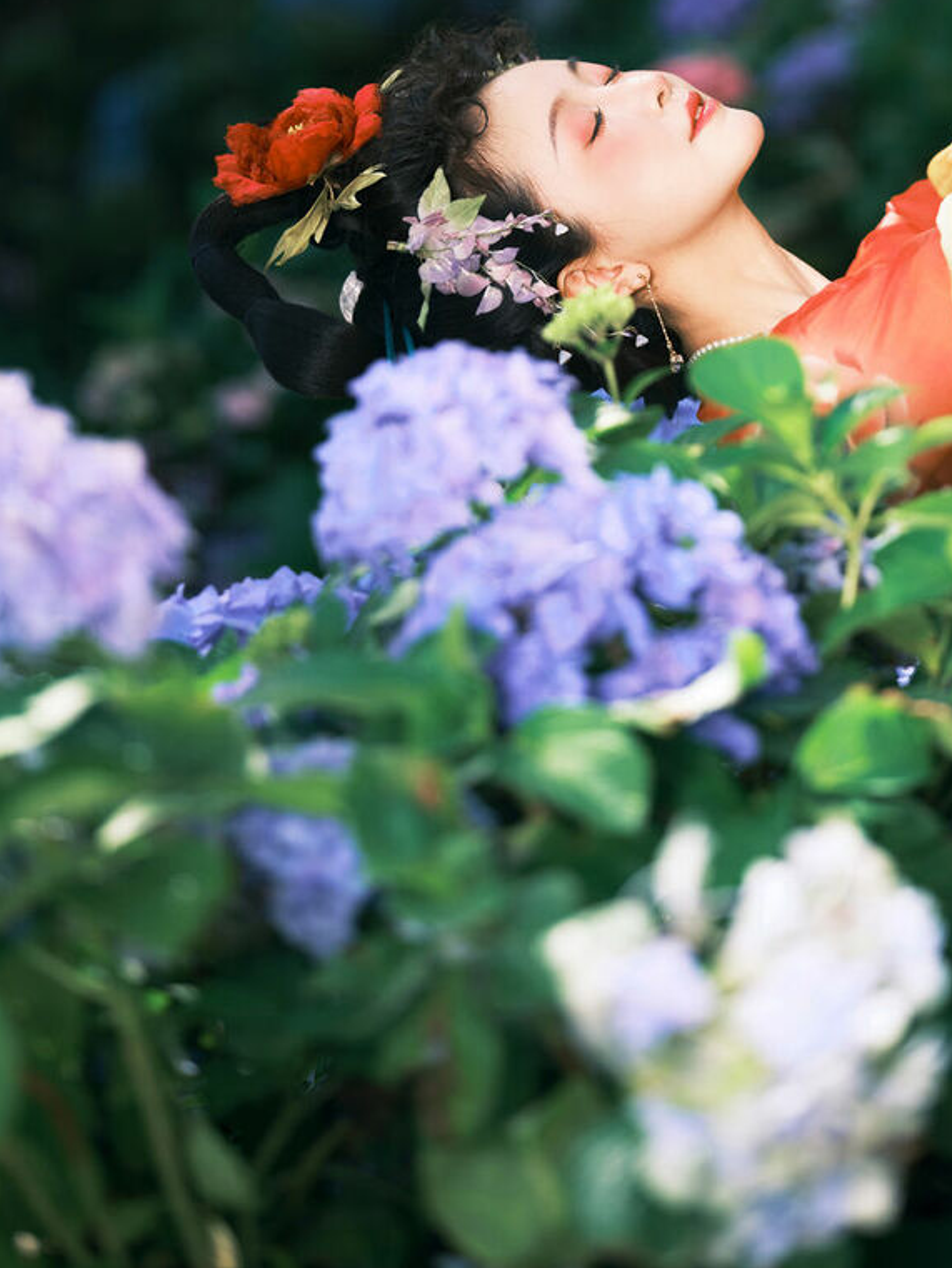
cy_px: 157
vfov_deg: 12.3
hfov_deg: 9.3
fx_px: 5865
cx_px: 725
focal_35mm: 160
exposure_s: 1/400
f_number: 2
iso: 125
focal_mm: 110
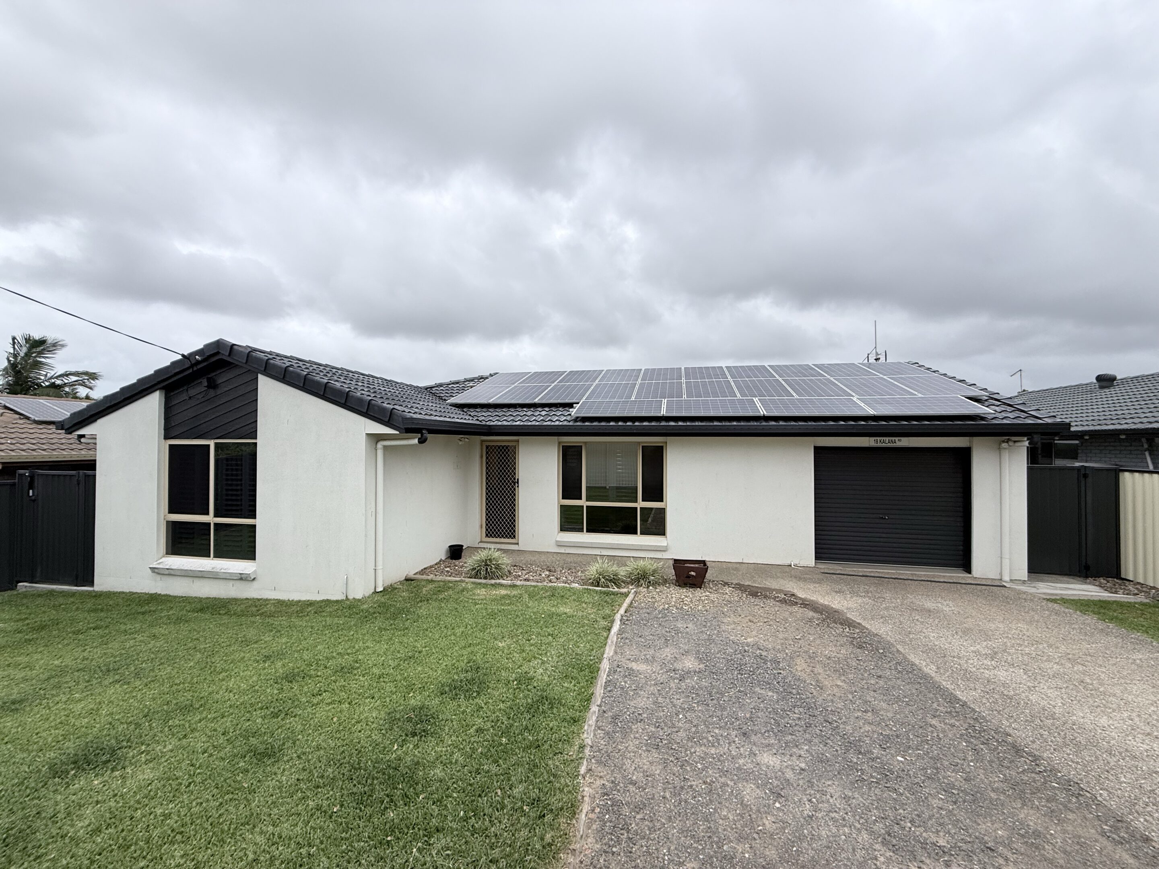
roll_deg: +0.0
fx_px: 469
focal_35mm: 14
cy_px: 434
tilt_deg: +1.3
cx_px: 580
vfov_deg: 85.7
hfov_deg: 102.1
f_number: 2.2
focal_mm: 2.22
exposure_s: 1/275
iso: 50
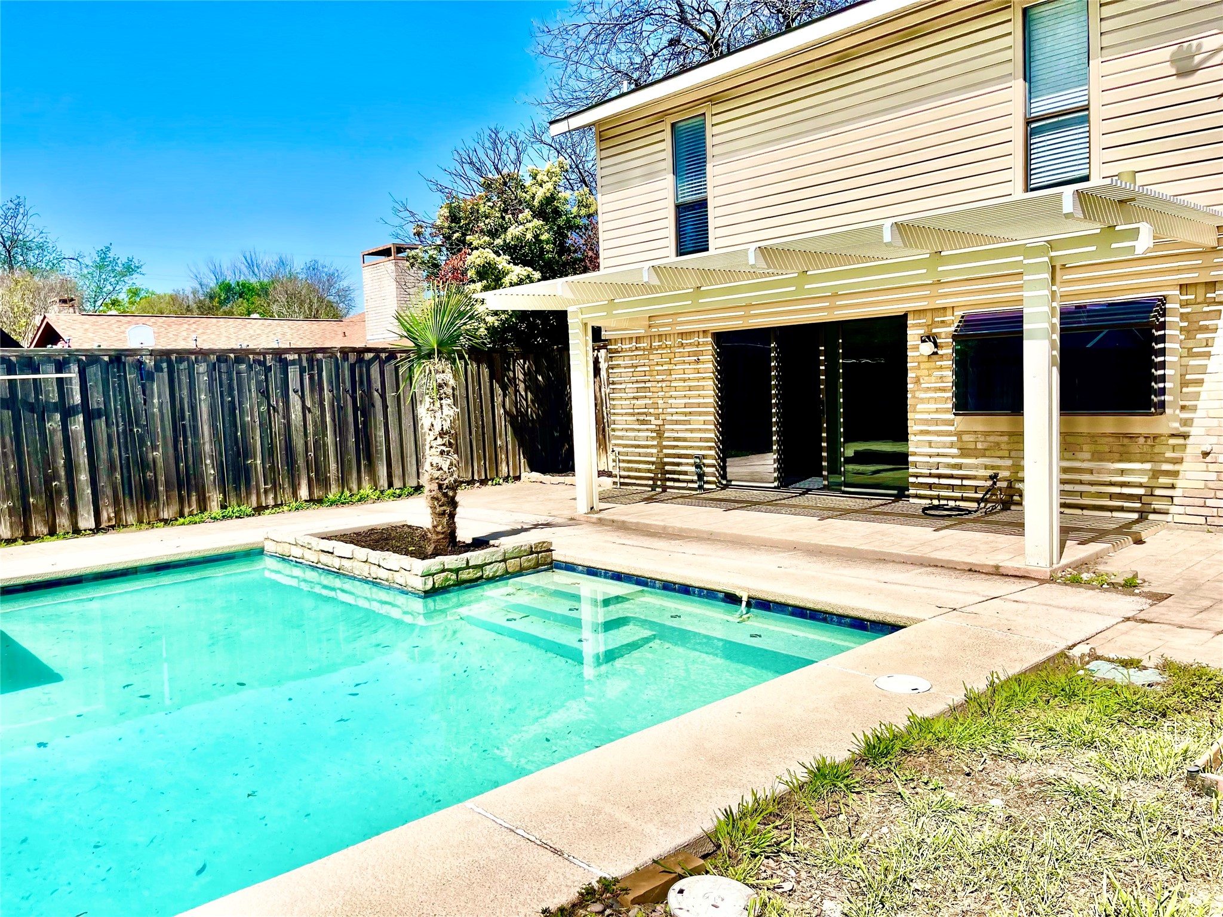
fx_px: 883
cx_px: 612
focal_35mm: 25
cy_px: 458
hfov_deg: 69.4
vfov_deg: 54.9
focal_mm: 5.1
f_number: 1.6
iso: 32
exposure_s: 1/6993
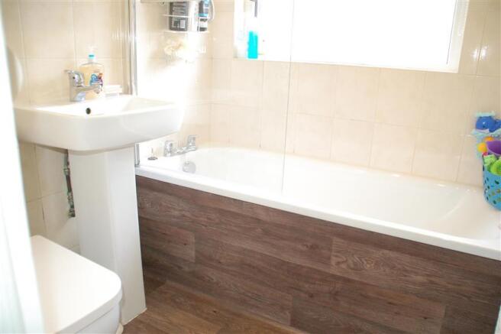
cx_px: 250
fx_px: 376
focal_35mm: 27
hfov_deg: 67.4
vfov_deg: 47.9
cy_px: 167
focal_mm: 18
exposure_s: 1/80
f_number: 5
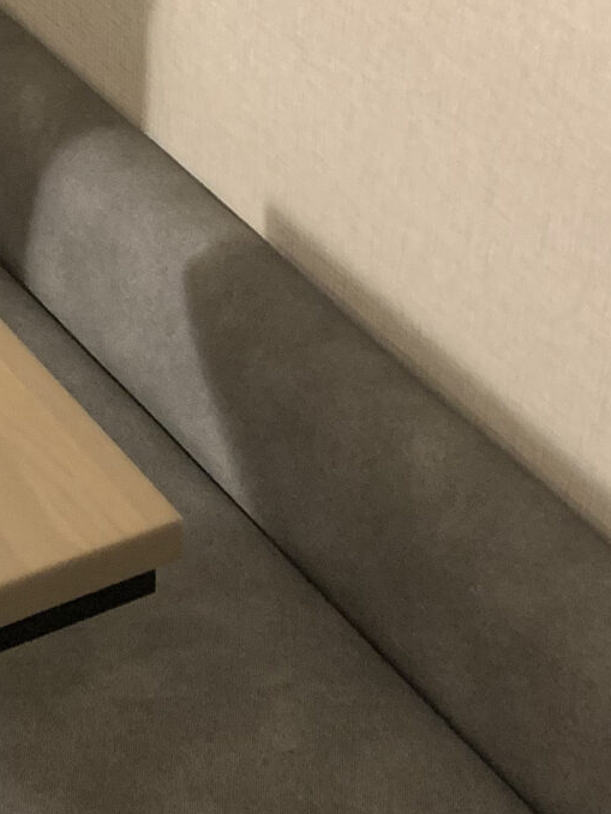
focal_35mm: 98
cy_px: 493
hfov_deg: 14.9
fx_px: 2307
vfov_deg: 20.0
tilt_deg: -39.4
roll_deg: +2.4
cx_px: 53
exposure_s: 1/25
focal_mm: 4.25
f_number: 1.8
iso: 500
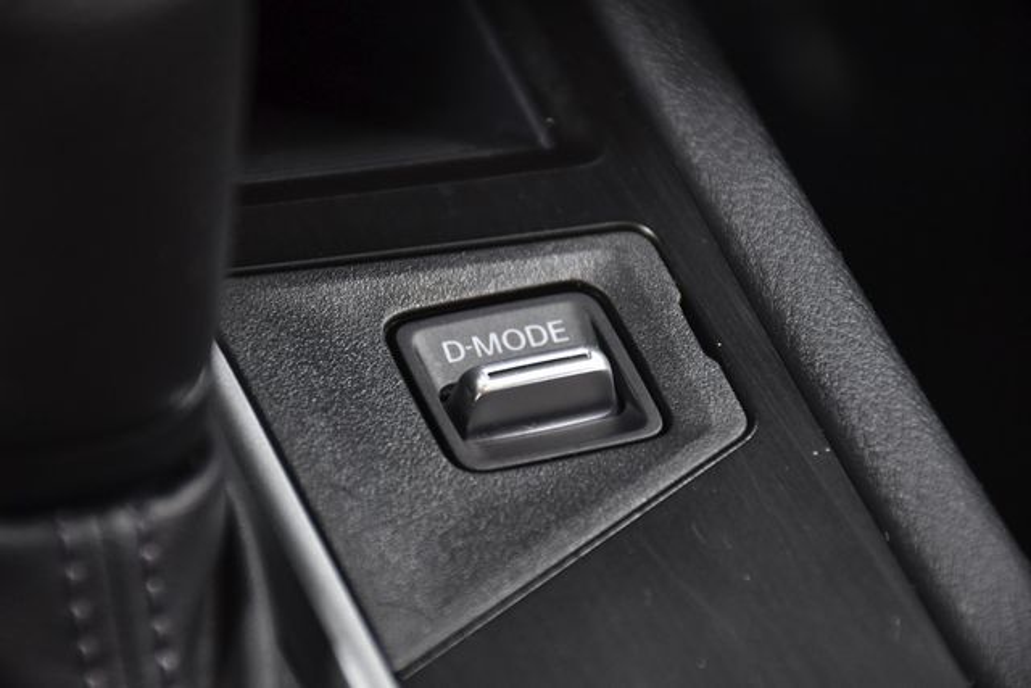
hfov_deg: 11.2
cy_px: 344
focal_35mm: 183
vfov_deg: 7.5
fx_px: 5242
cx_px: 516
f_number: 5.6
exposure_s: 1/80
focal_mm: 122
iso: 1250
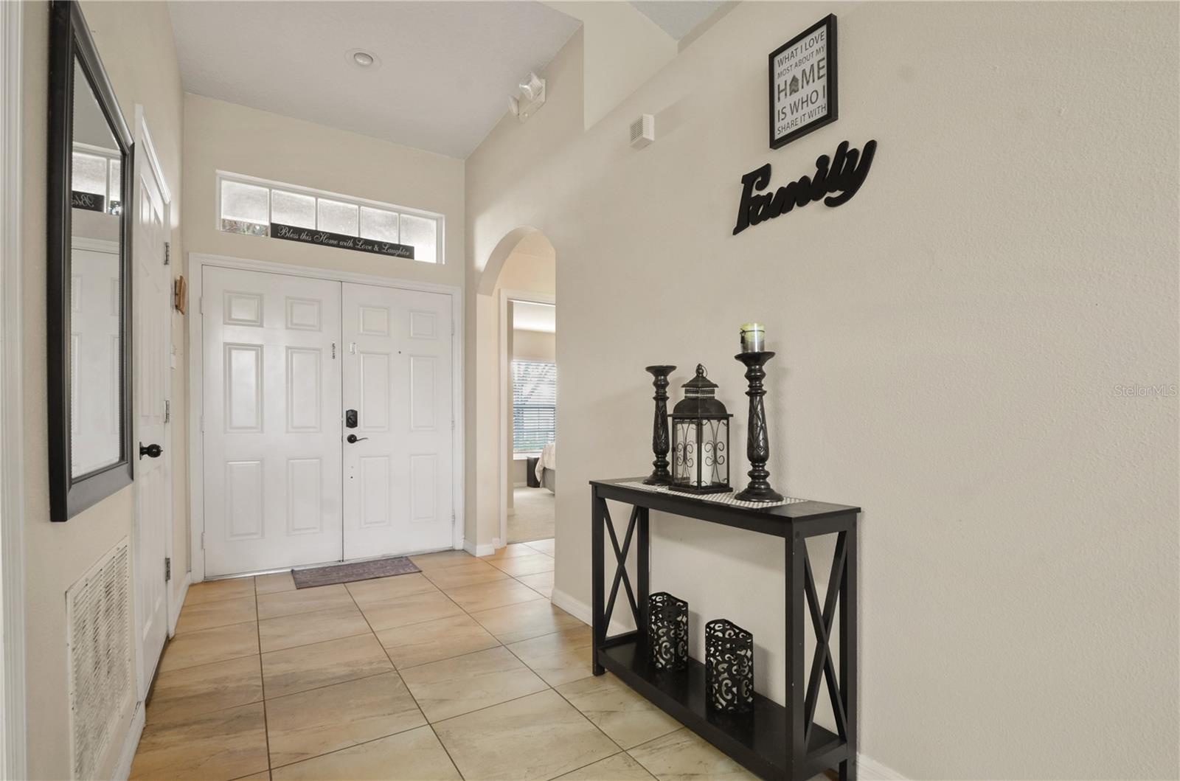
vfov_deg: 71.8
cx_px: 590
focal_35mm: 16
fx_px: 540
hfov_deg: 95.1
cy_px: 390
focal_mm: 11
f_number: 8
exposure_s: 1
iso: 200
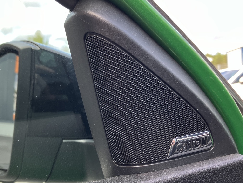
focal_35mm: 40
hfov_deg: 46.8
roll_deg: +3.9
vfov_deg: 35.9
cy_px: 102
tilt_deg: -1.4
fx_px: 281
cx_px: 123
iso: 25
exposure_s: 1/121
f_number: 1.8
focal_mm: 3.99
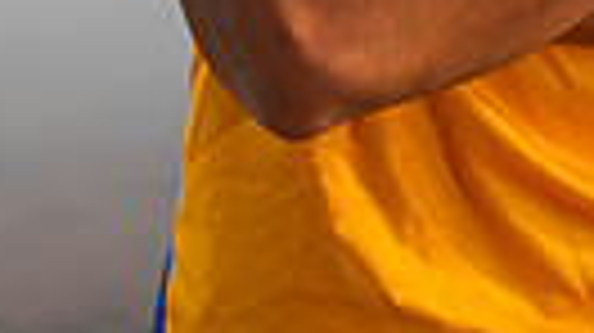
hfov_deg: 12.5
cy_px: -626
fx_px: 2691
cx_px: 500
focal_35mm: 171
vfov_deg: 6.5
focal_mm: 48
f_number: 4.5
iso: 250
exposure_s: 1/400
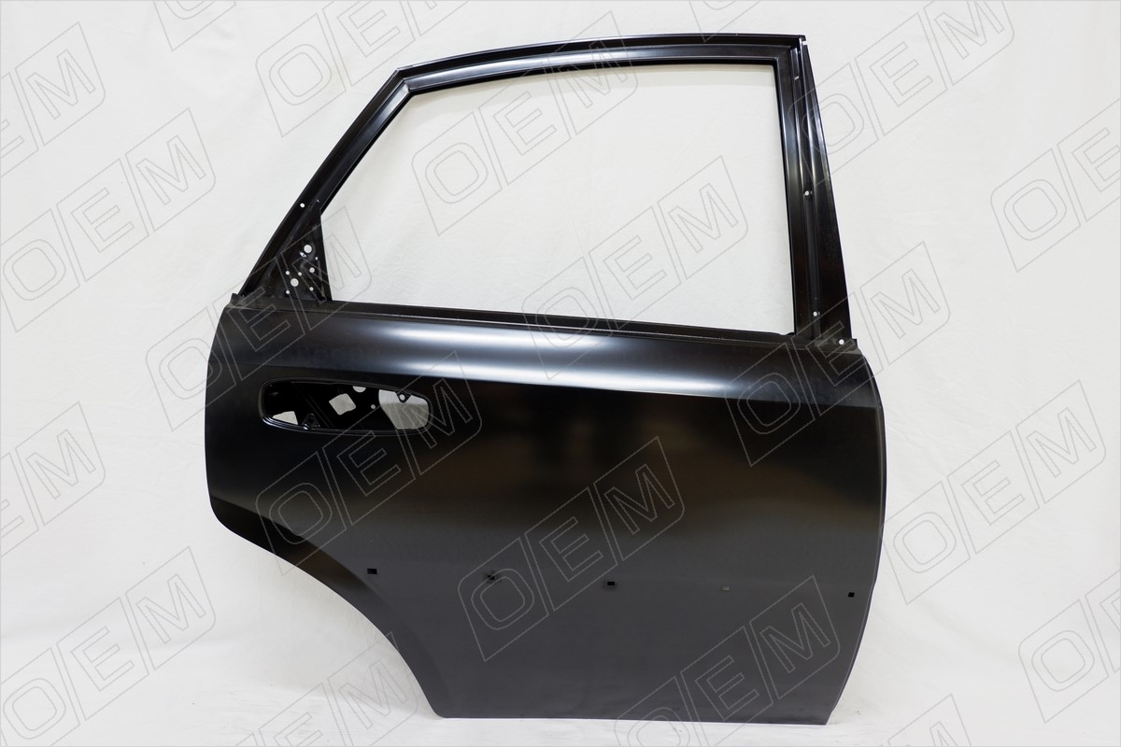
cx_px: 560
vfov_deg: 53.1
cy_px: 374
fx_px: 747
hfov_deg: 73.7
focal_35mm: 24
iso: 400
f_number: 3.5
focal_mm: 16
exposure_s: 1/34
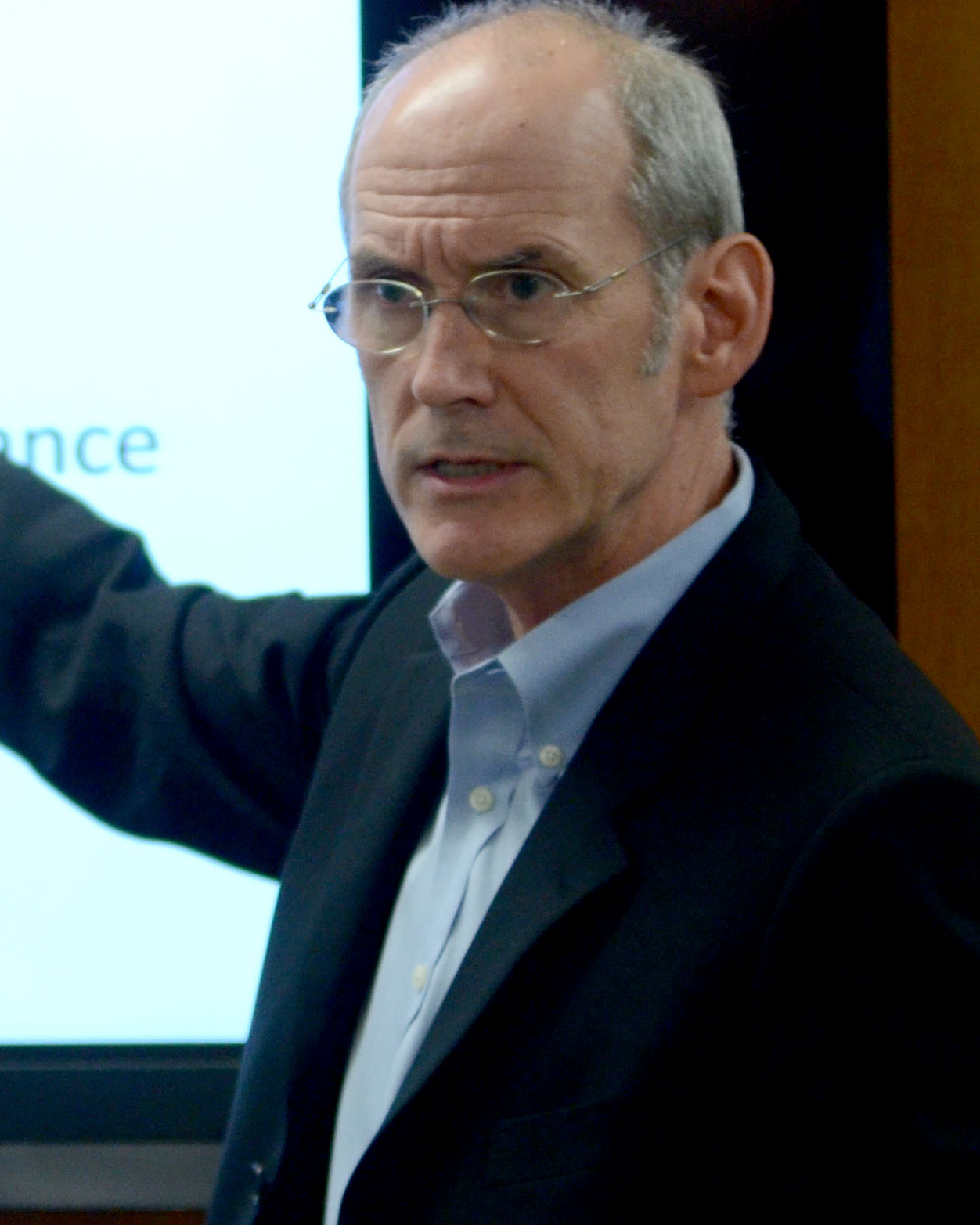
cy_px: 337
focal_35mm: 564
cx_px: -303
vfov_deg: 3.4
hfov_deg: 2.7
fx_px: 20448
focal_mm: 170
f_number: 2.8
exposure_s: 1/250
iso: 1600
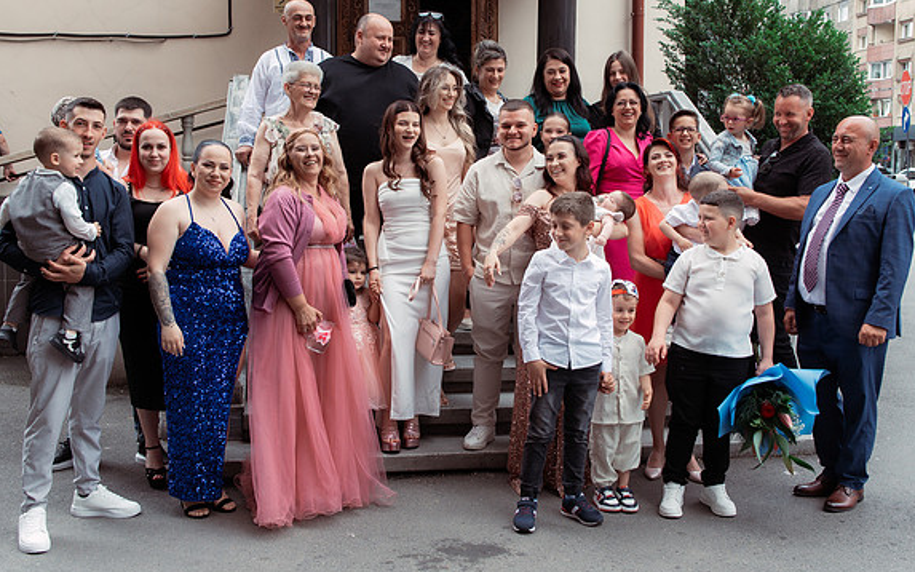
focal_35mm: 41
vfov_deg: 31.2
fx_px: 1022
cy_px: 242
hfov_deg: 48.2
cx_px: 484
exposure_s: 1/320
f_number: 6.3
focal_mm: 35
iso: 400
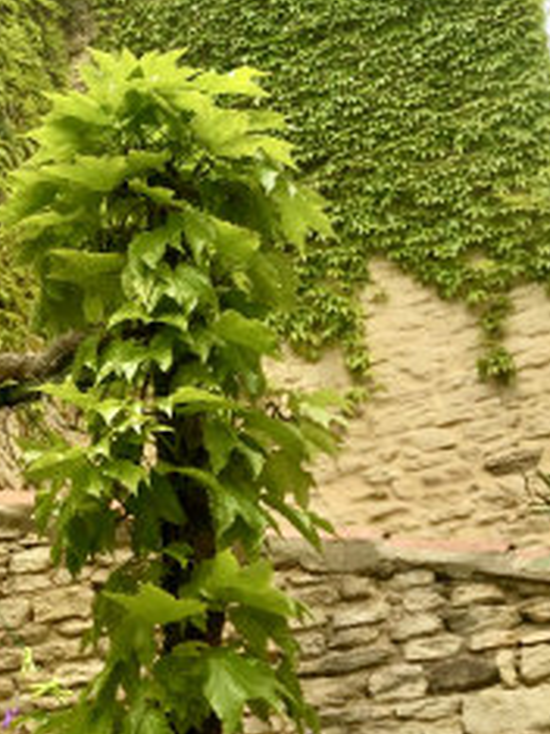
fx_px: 1548
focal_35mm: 73
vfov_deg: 26.7
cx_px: -8
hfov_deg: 19.5
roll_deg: -3.1
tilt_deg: +30.3
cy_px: 428
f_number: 1.8
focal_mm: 4
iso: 20
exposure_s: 1/2288
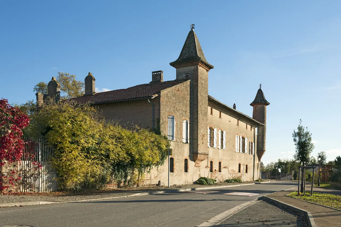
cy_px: 114
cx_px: 170
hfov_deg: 55.8
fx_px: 322
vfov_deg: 38.9
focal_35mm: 34
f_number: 7.1
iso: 100
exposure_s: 1/250
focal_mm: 34
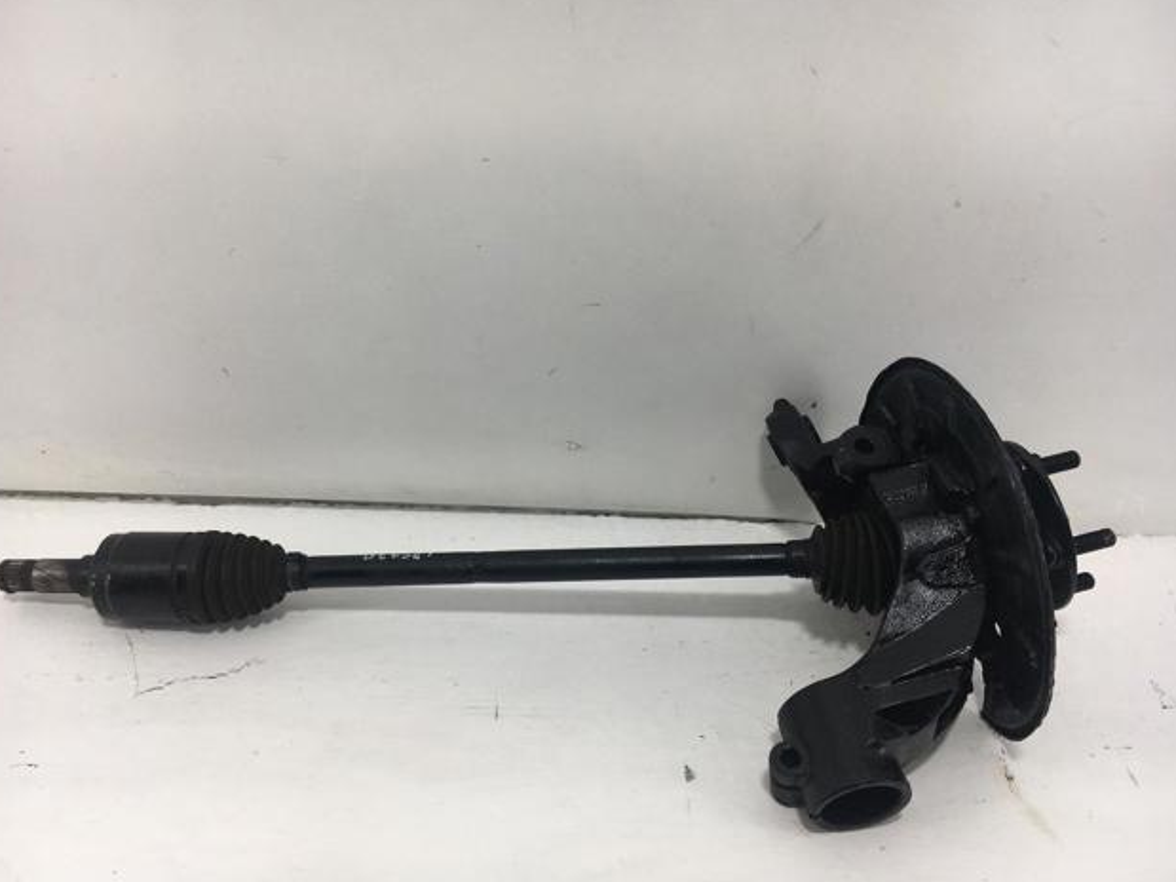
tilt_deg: -34.6
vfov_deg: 46.8
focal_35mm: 30
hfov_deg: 60.0
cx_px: 581
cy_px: 443
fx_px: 1019
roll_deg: -2.6
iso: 25
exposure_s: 1/503
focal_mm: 4.15
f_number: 2.2
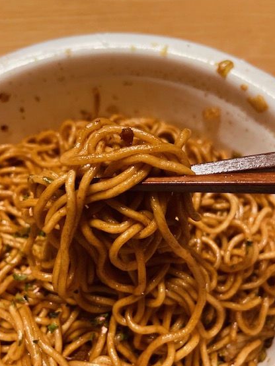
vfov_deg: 59.8
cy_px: 206
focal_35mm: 30
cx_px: 132
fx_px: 318
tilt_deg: -62.2
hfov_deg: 46.8
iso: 500
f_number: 1.8
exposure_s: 1/33
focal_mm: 4.25
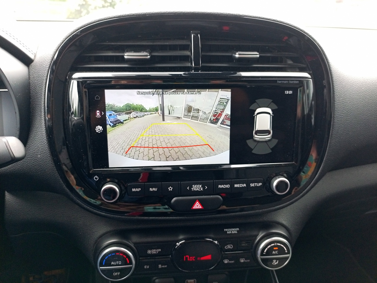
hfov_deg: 69.4
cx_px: 188
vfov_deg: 54.9
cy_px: 142
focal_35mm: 25
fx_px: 272
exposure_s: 1/100
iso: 365
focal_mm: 4.69
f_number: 1.79
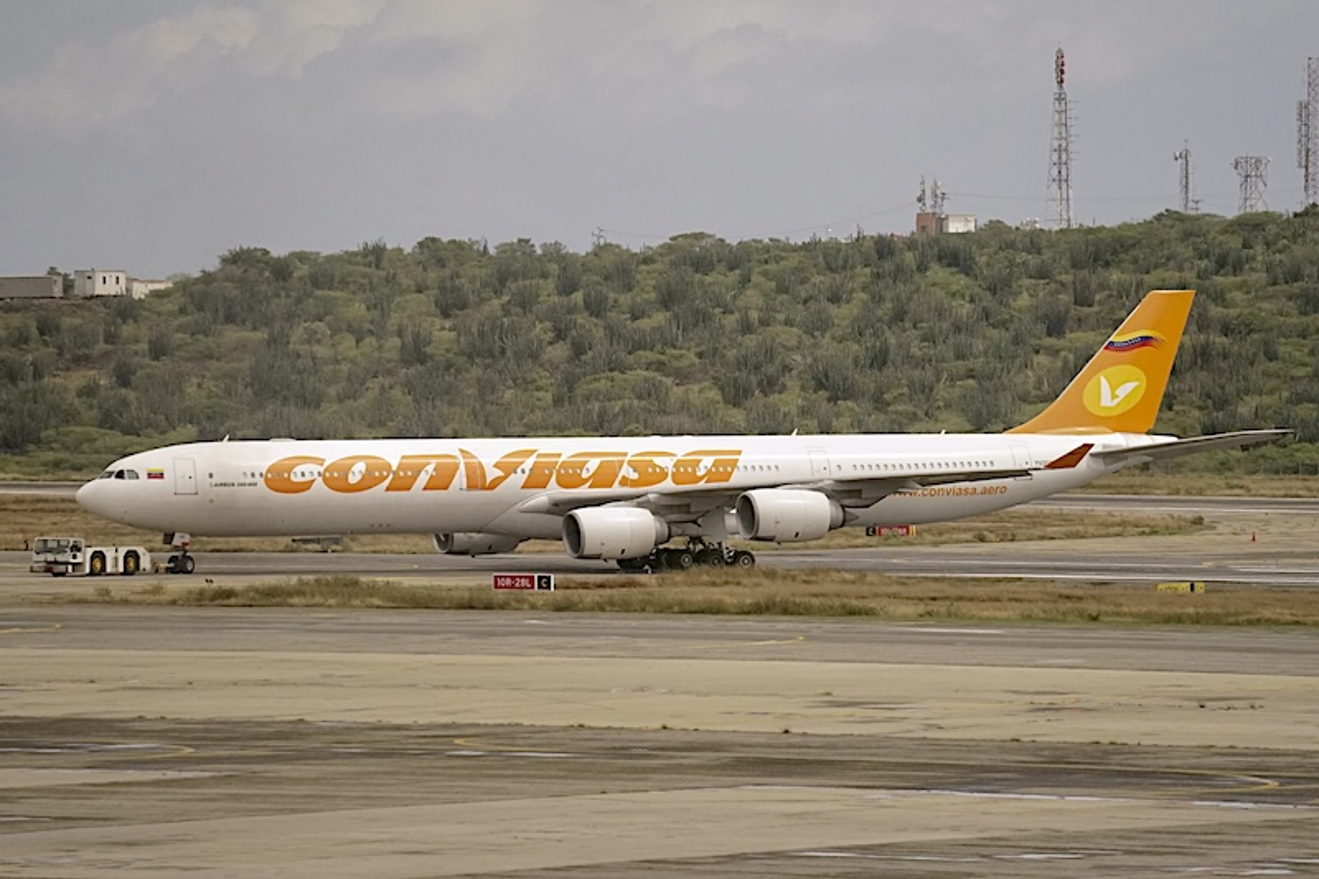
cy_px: 440
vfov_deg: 6.1
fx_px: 8242
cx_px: 660
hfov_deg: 9.2
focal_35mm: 225
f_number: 5.6
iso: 2500
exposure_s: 1/3200
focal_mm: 225
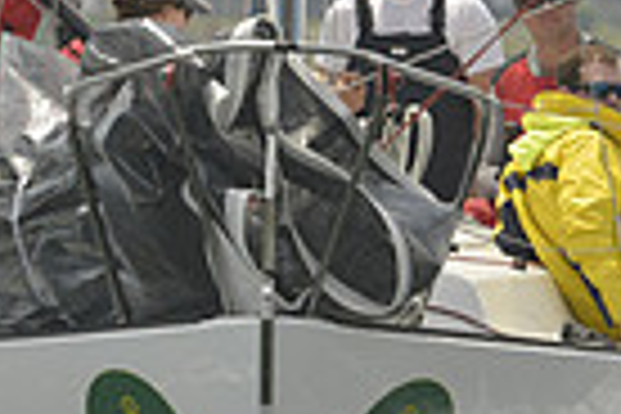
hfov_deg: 1.4
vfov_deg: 1.0
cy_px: 304
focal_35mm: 1428
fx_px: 24631
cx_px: 436
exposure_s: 1/1250
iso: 280
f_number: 7.1
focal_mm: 340
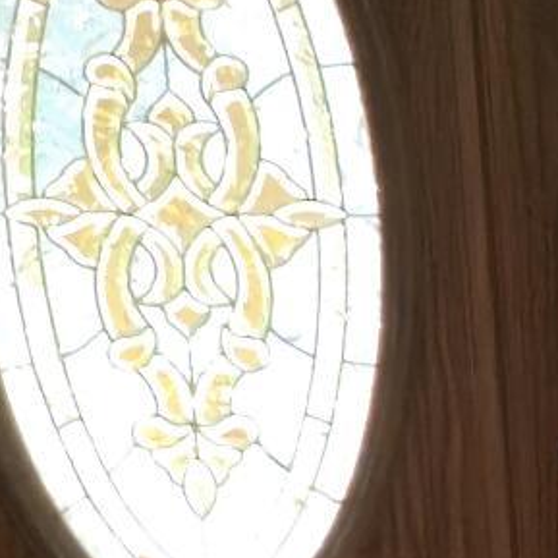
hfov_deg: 5.7
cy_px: 678
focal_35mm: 211
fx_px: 3848
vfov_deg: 8.2
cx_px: 2881
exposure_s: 1/60
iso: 100
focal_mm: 5.4
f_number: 1.8
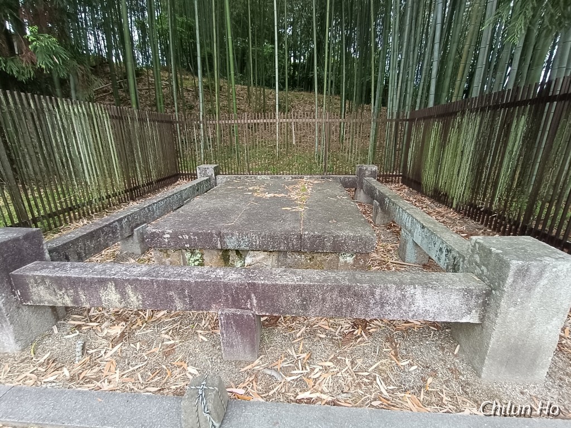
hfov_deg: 94.5
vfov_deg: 78.1
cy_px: 214
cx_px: 286
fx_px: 264
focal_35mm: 16
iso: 182
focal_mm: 1.66
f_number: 2.2
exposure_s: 1/100
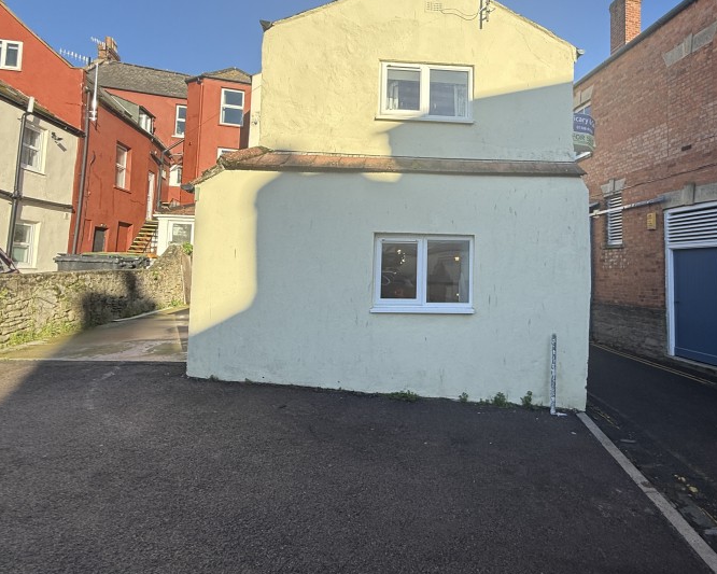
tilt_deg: +5.3
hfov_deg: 75.7
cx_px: 464
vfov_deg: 65.2
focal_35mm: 21
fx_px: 446
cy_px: 241
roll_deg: -2.8
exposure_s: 1/830
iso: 50
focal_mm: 2.22
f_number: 2.2
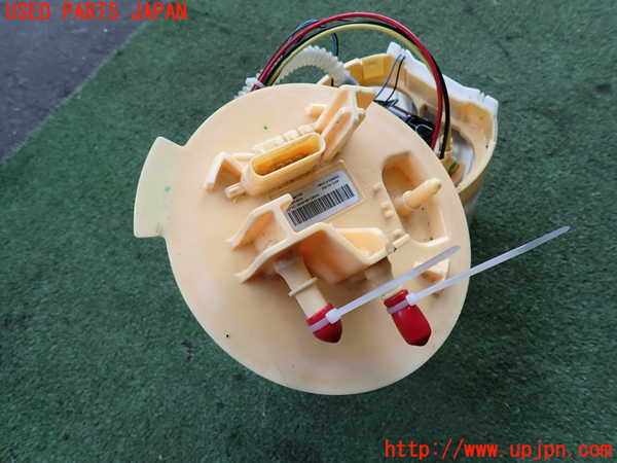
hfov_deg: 69.4
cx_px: 308
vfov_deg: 54.9
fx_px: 446
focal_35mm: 25
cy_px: 232
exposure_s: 1/200
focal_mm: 4.5
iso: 100
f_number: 2.8
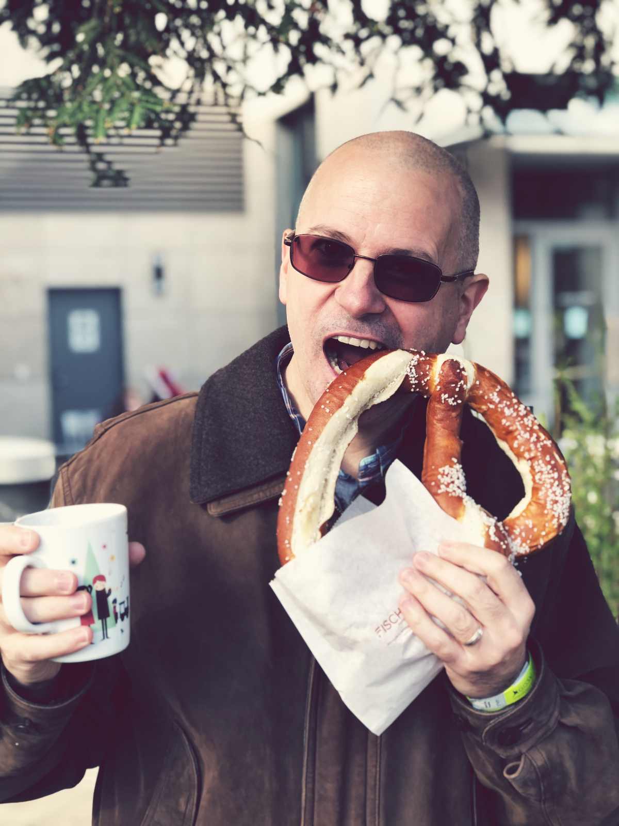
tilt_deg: -4.6
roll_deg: +1.9
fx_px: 1359
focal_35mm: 57
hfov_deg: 25.7
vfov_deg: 33.8
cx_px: 310
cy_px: 413
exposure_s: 1/60
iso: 20
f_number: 2.8
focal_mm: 6.6
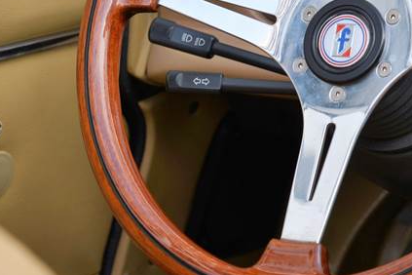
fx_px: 2231
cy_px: 31
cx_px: 367
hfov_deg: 10.5
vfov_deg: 7.0
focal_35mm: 195
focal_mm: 86
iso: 200
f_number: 6.3
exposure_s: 1/125
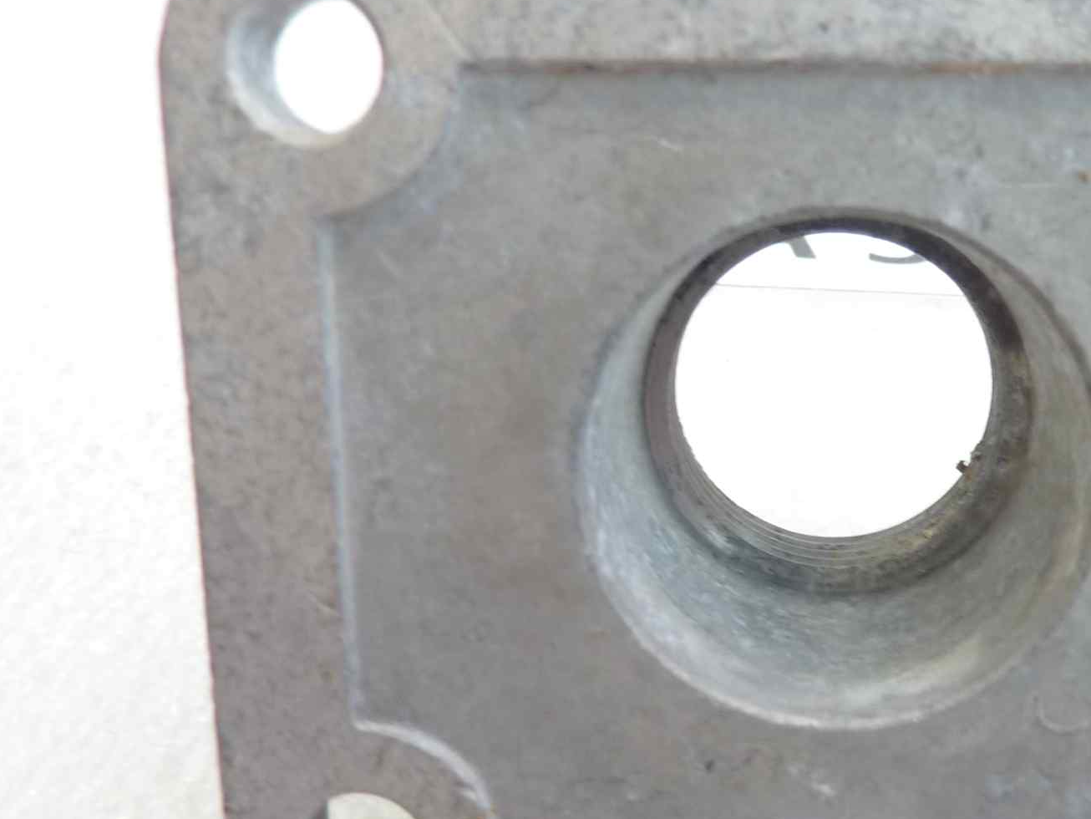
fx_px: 1545
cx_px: 838
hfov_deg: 37.8
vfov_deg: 29.5
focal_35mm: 49
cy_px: 522
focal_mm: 4.1
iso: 80
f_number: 3.3
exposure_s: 1/8
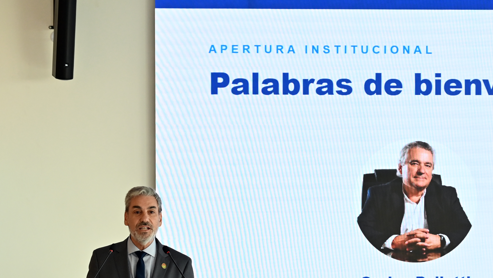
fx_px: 2419
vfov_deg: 6.5
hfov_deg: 11.5
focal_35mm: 185
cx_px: 485
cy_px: 267
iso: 800
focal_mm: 85
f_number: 5.6
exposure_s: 1/200
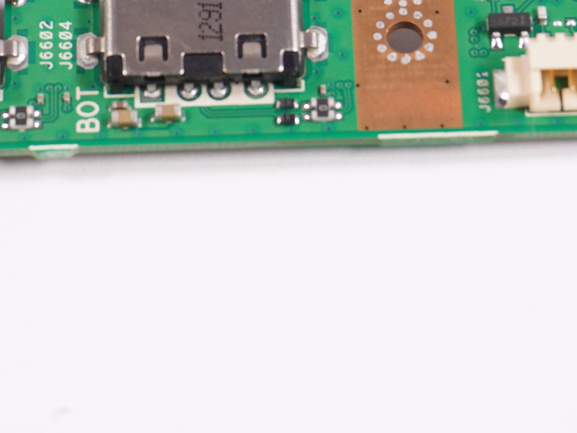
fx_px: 3151
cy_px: -21
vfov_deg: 7.8
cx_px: 282
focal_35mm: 189
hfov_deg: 10.5
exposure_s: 1/250
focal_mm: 44
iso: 400
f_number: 5.6
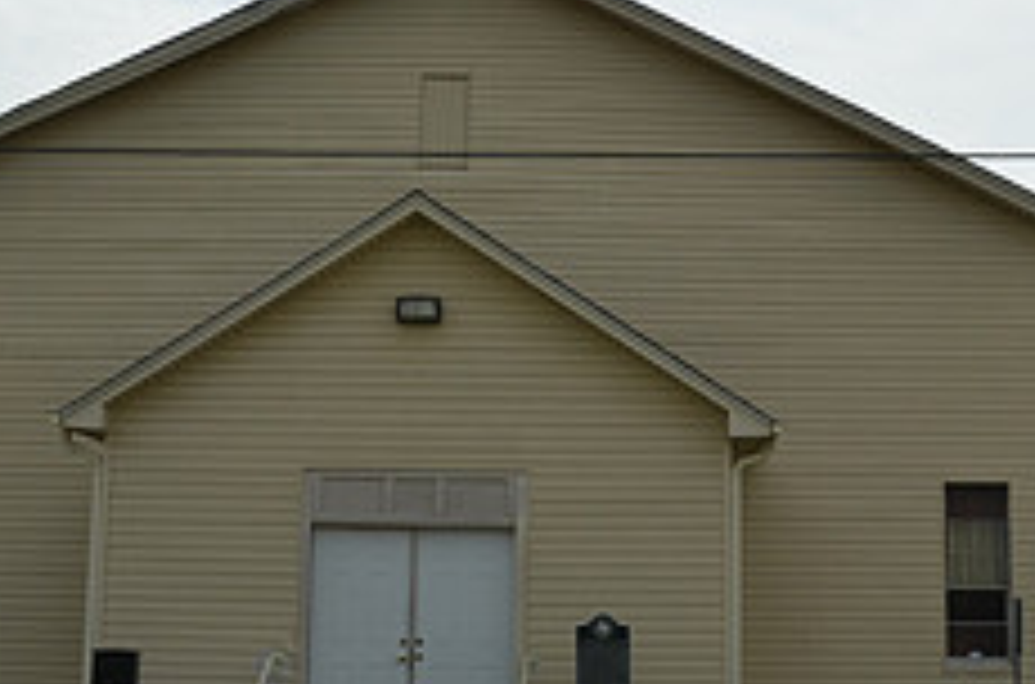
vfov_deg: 21.0
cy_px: 288
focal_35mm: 64
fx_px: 1842
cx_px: 585
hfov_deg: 31.3
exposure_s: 1/250
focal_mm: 17
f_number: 8
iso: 160
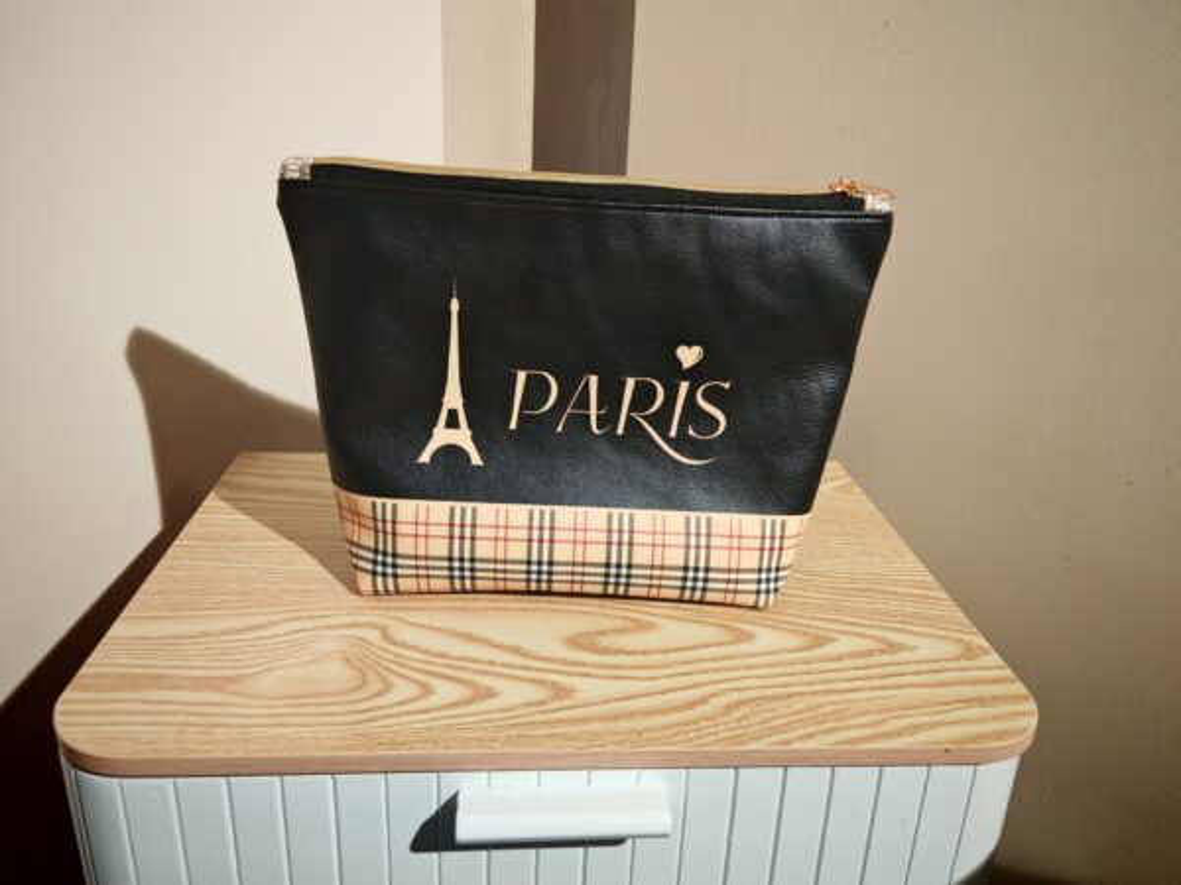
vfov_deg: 51.4
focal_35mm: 27
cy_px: 442
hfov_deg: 65.3
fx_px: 921
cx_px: 590
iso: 640
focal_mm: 6.67
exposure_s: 1/33
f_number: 1.9
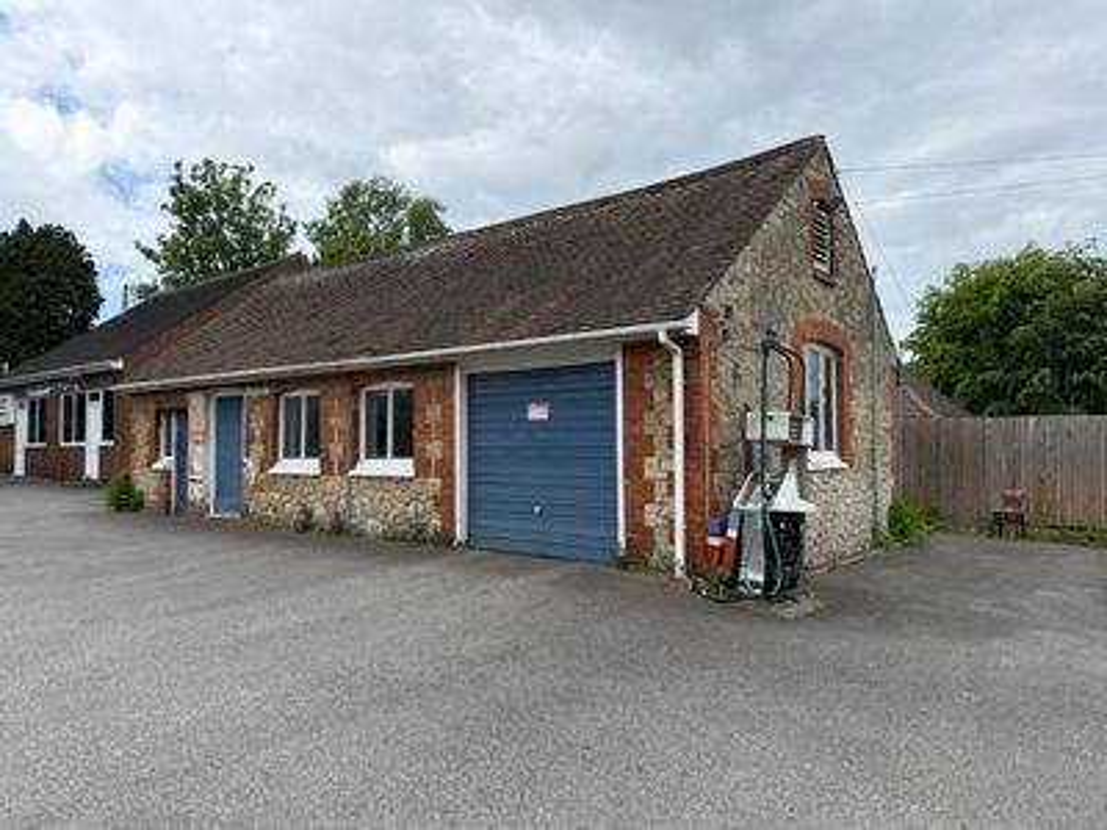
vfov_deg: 56.8
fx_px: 768
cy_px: 415
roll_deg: +0.4
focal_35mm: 24
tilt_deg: +2.8
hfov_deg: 71.6
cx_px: 554
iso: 100
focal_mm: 6.76
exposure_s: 1/4167
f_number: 1.78
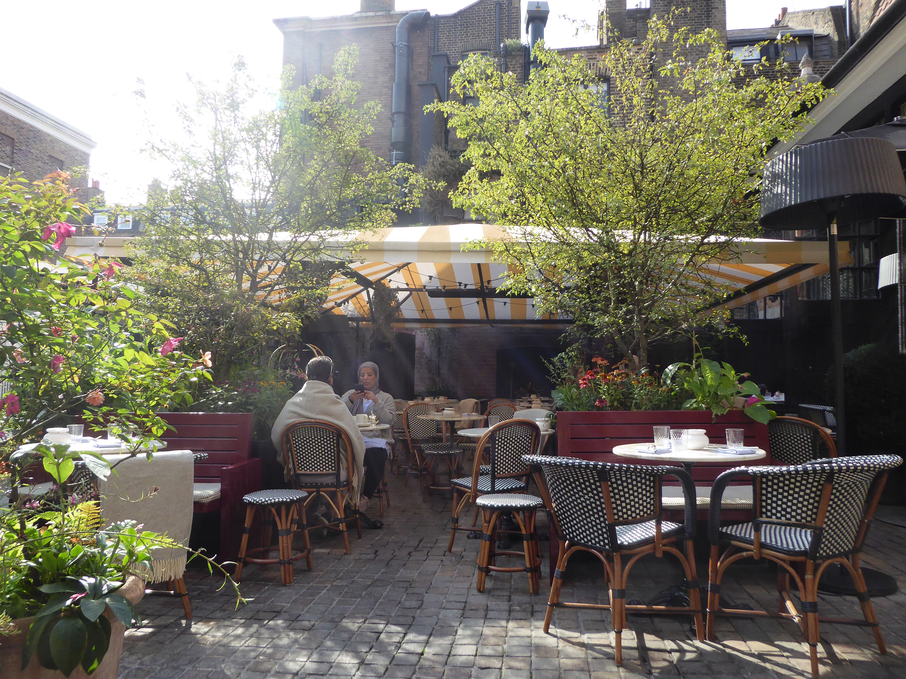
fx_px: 628
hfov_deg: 71.6
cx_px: 453
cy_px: 340
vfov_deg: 56.8
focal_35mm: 24
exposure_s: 1/320
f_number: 3.3
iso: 160
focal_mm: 4.3
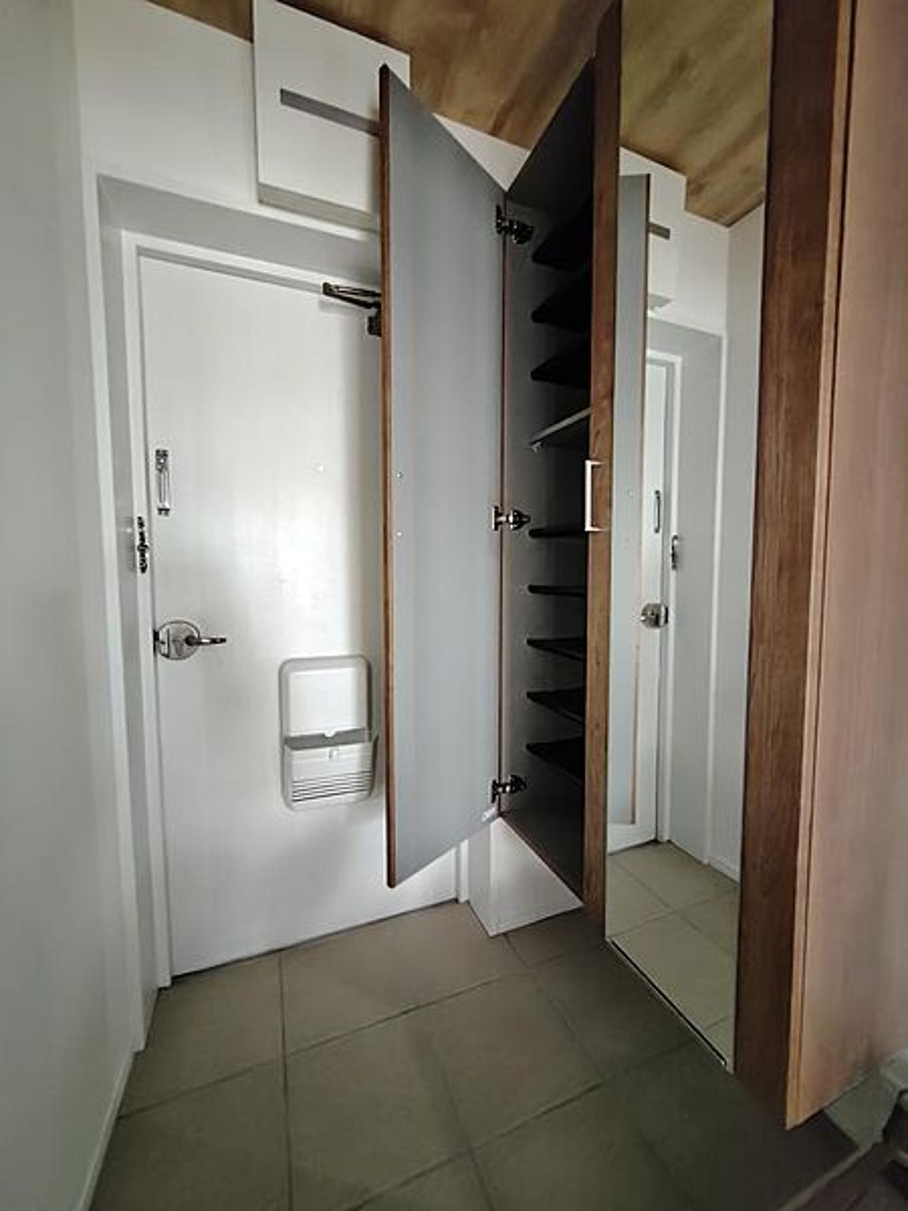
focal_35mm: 13
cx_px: 454
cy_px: 606
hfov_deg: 89.9
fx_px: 455
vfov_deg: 106.2
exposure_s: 1/17.1
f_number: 2.2
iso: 1502
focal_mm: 2.16
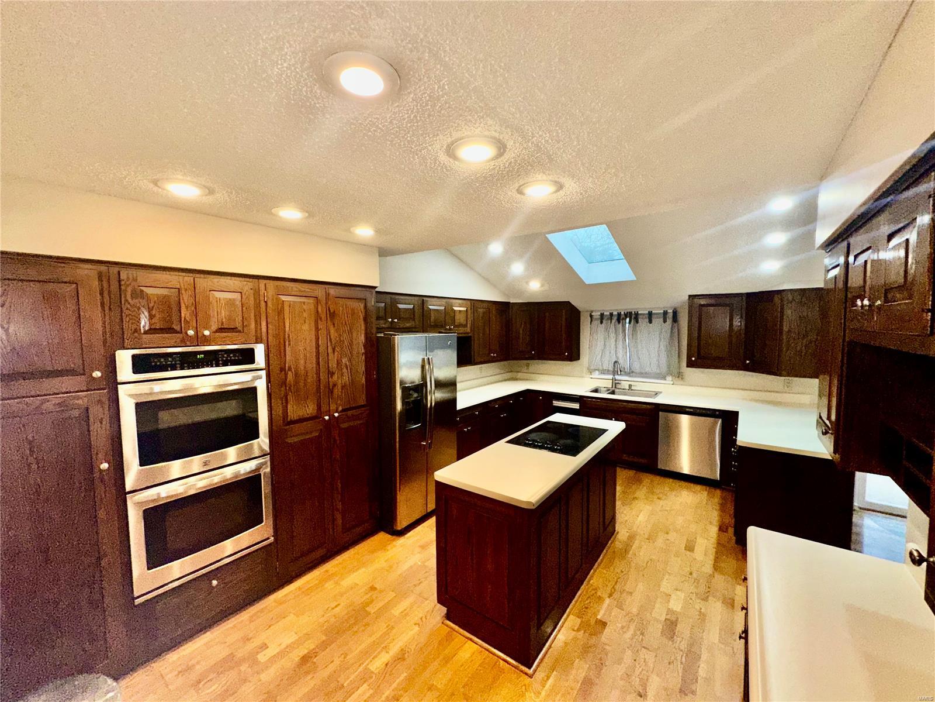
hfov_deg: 102.1
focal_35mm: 14
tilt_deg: -4.3
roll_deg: +0.5
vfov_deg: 85.7
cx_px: 468
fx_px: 378
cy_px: 351
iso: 64
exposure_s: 1/122
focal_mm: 2.22
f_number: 2.2
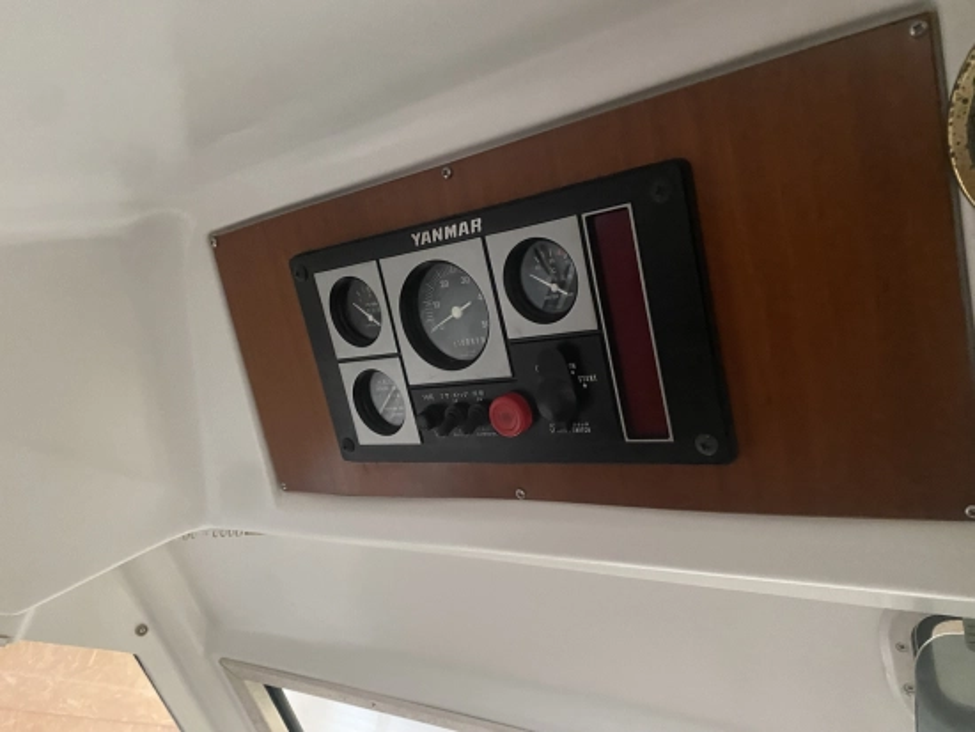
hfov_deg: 67.3
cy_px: 366
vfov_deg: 53.1
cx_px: 488
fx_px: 733
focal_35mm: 26
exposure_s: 1/25
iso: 800
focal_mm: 4.25
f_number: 1.8
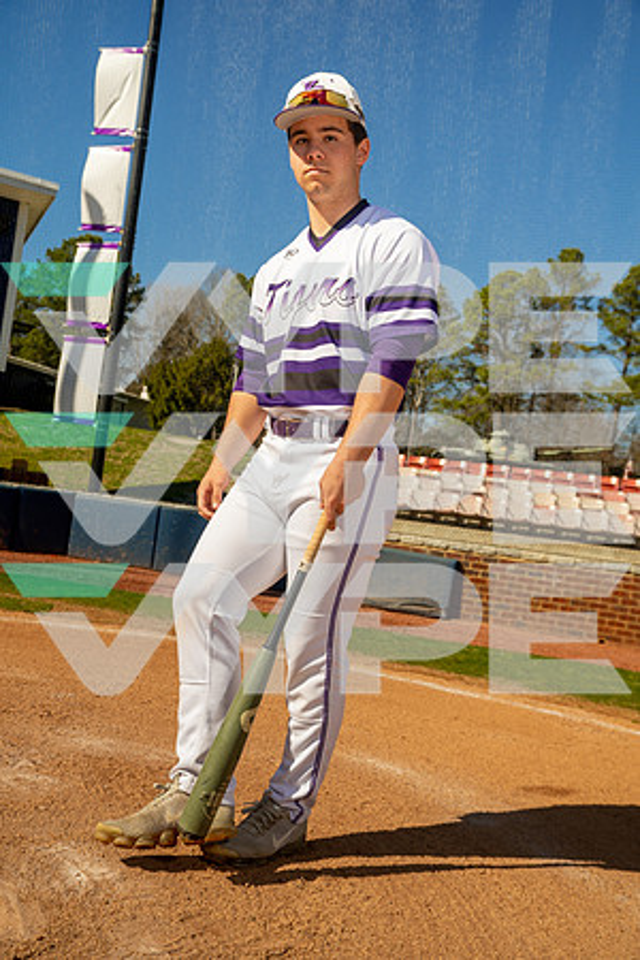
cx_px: 320
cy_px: 480
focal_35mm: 36
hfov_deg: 36.9
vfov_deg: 53.1
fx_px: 960
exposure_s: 1/125
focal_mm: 36
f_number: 5.6
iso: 100
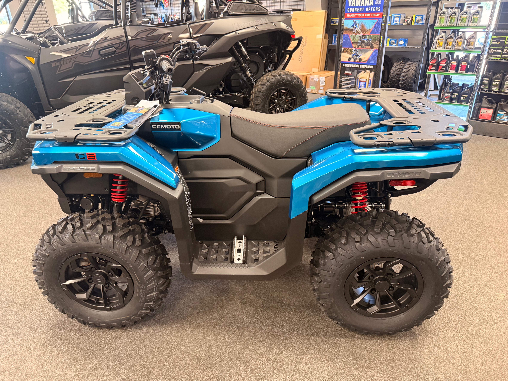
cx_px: 254
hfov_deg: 71.6
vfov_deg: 56.8
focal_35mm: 24
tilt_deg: -24.9
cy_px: 190
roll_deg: +0.8
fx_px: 352
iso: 500
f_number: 1.78
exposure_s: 1/44
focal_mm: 6.76
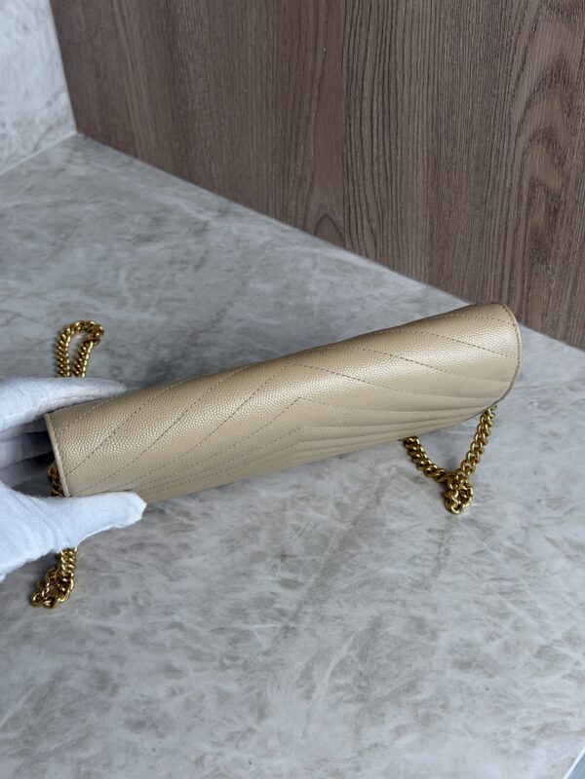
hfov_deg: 30.3
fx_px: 1082
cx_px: 292
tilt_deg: -42.0
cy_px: 390
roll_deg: +2.5
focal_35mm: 48
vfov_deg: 39.7
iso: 50
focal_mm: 6.76
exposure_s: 1/120
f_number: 1.78
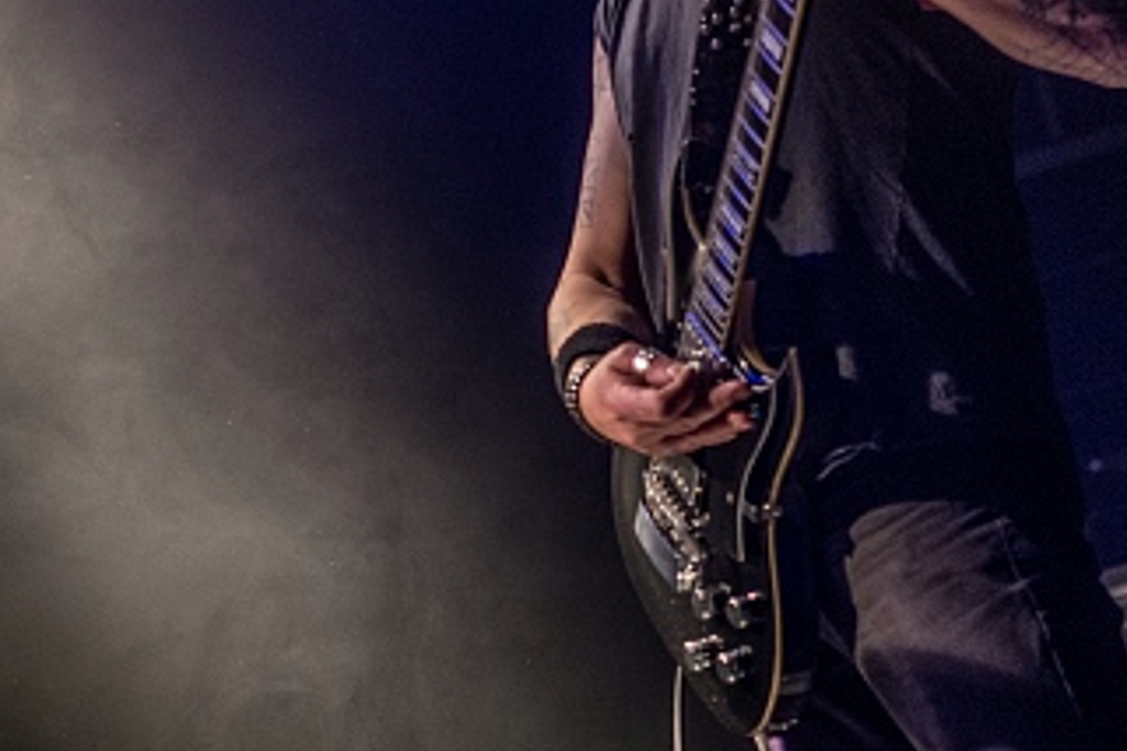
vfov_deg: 8.7
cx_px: 628
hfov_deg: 13.1
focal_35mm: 157
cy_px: 97
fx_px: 4915
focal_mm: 70
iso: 2000
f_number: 2.8
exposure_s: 1/80
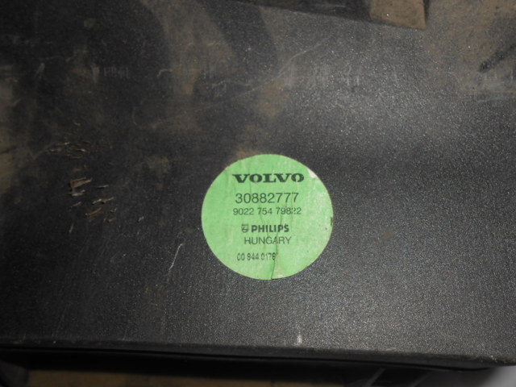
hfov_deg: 60.0
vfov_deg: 46.8
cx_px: 258
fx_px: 447
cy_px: 194
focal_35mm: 30
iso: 80
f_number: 11.9
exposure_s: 1/25
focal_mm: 5.3
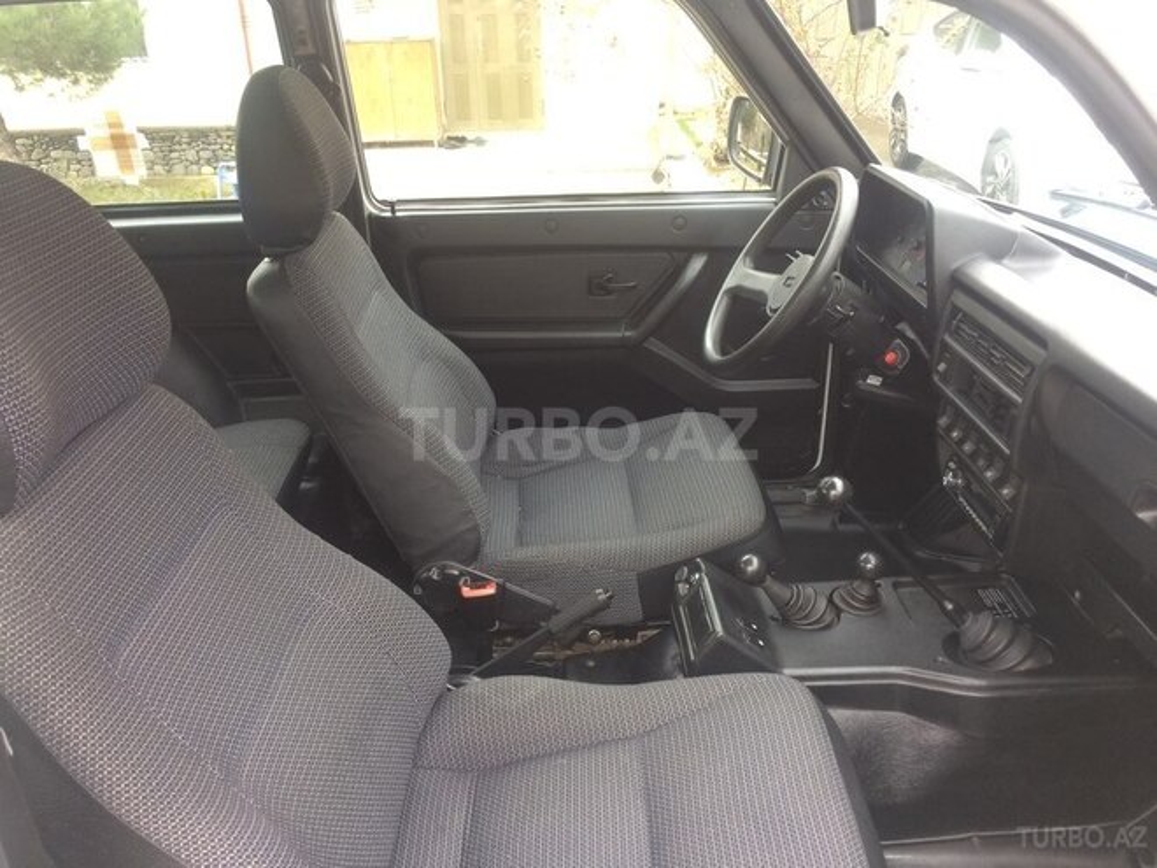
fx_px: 969
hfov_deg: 61.7
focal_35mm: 29
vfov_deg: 48.2
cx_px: 578
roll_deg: +2.1
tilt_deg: -25.5
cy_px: 434
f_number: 2.2
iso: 40
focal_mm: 4.15
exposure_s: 1/33
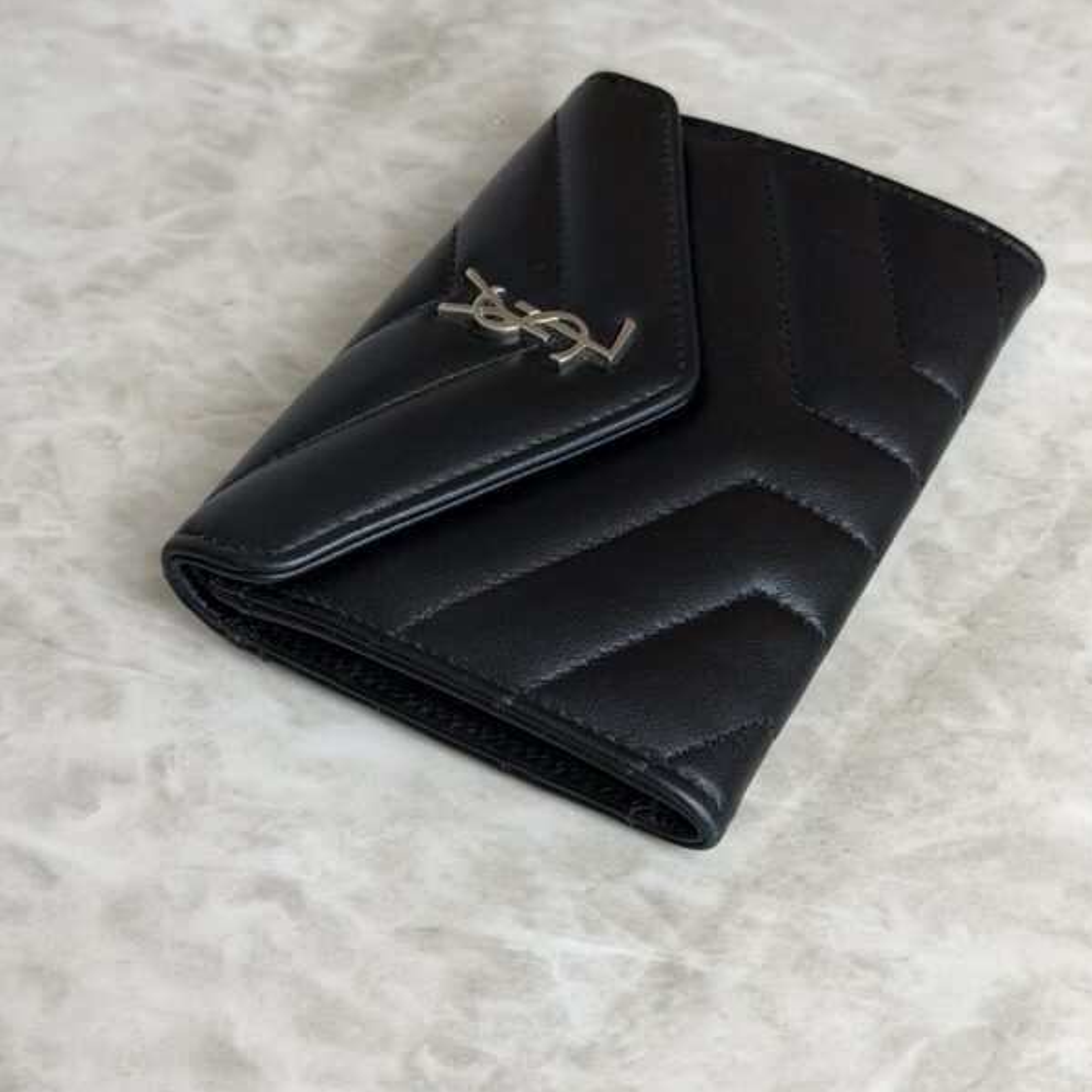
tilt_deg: -47.2
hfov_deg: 30.0
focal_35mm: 57
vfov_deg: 30.0
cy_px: 494
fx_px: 2034
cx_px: 549
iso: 64
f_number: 1.78
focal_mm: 6.76
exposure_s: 1/120
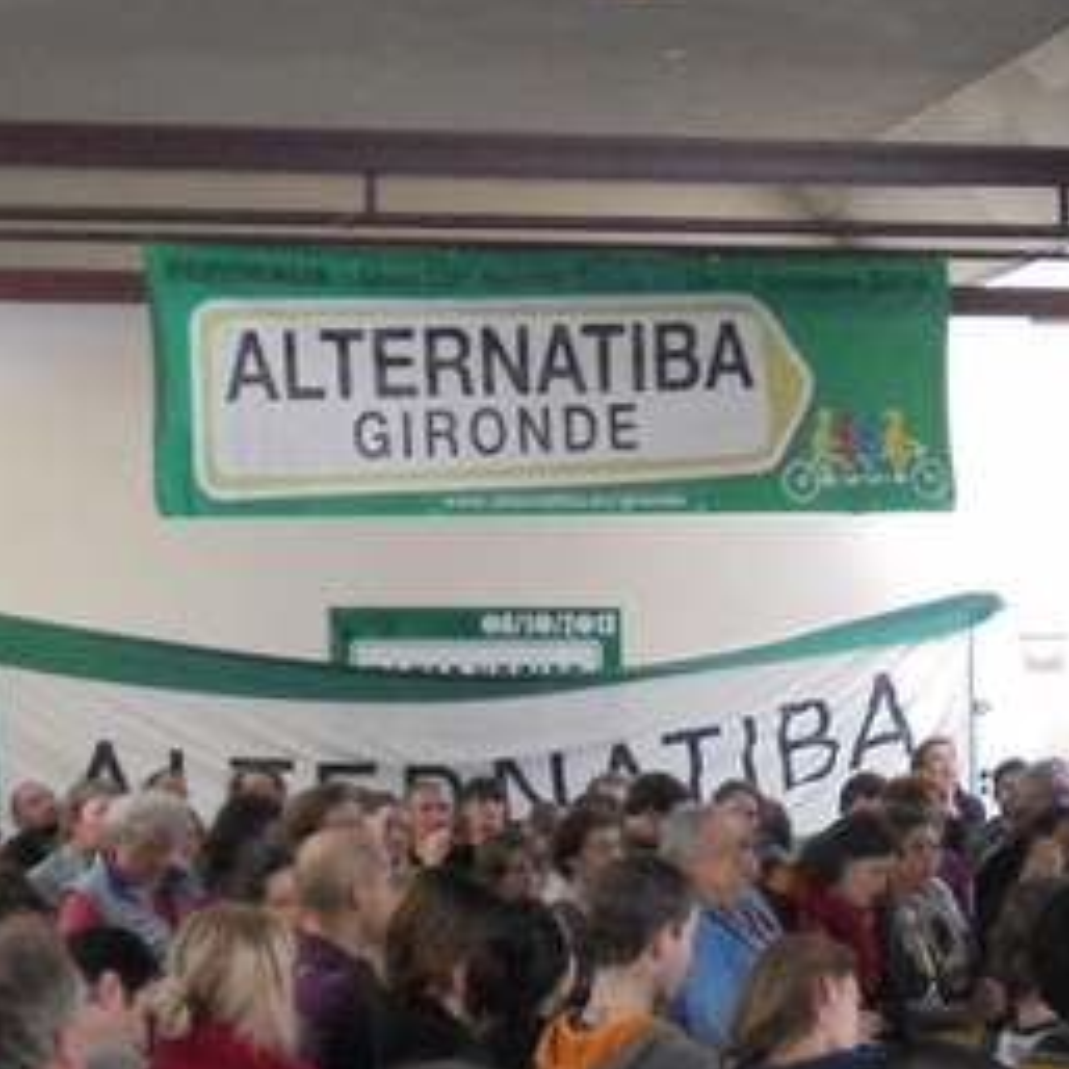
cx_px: 1252
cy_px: 844
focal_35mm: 108
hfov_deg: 15.6
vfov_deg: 16.0
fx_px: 3773
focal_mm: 8.9
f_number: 4.8
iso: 400
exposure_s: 1/30
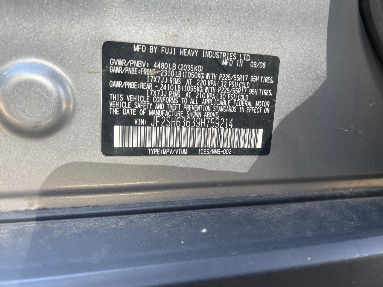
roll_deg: -1.3
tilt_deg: -15.8
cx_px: 192
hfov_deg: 67.3
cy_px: 144
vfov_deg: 53.1
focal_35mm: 26
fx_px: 288
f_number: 1.5
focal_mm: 5.7
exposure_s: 1/121
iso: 50
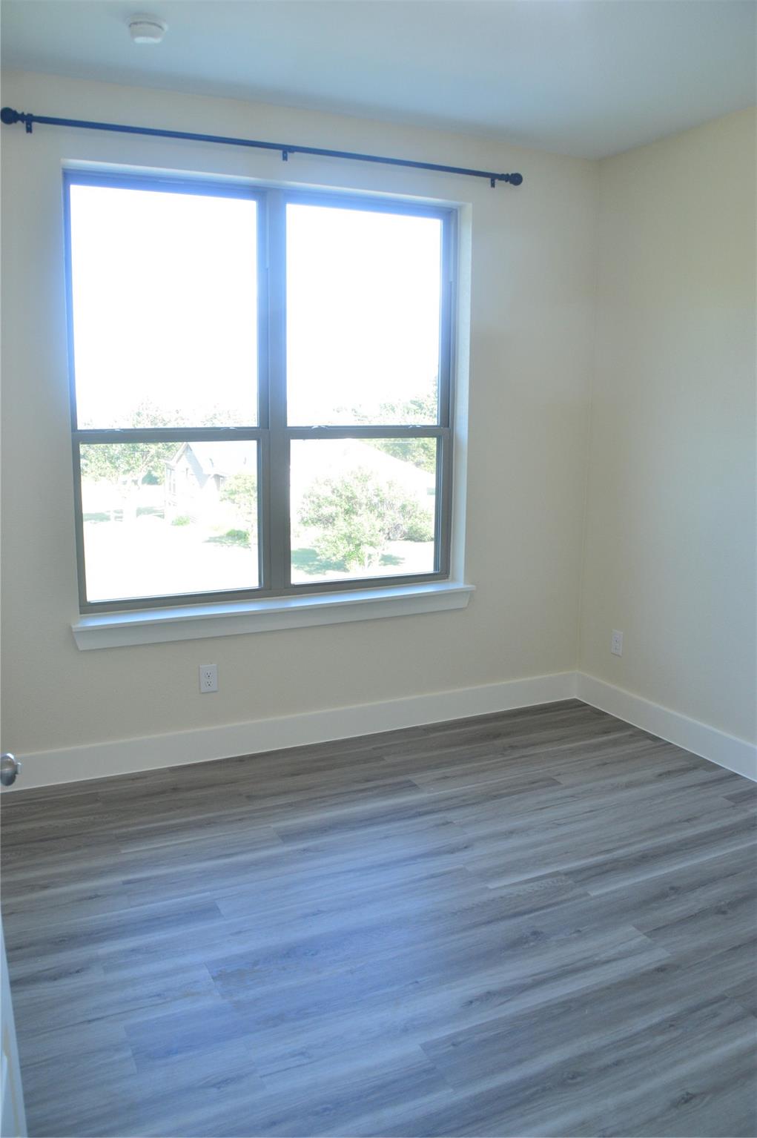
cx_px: 378
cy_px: 569
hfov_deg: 47.9
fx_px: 853
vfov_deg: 67.4
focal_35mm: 27
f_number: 8
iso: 500
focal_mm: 18
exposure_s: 1/60
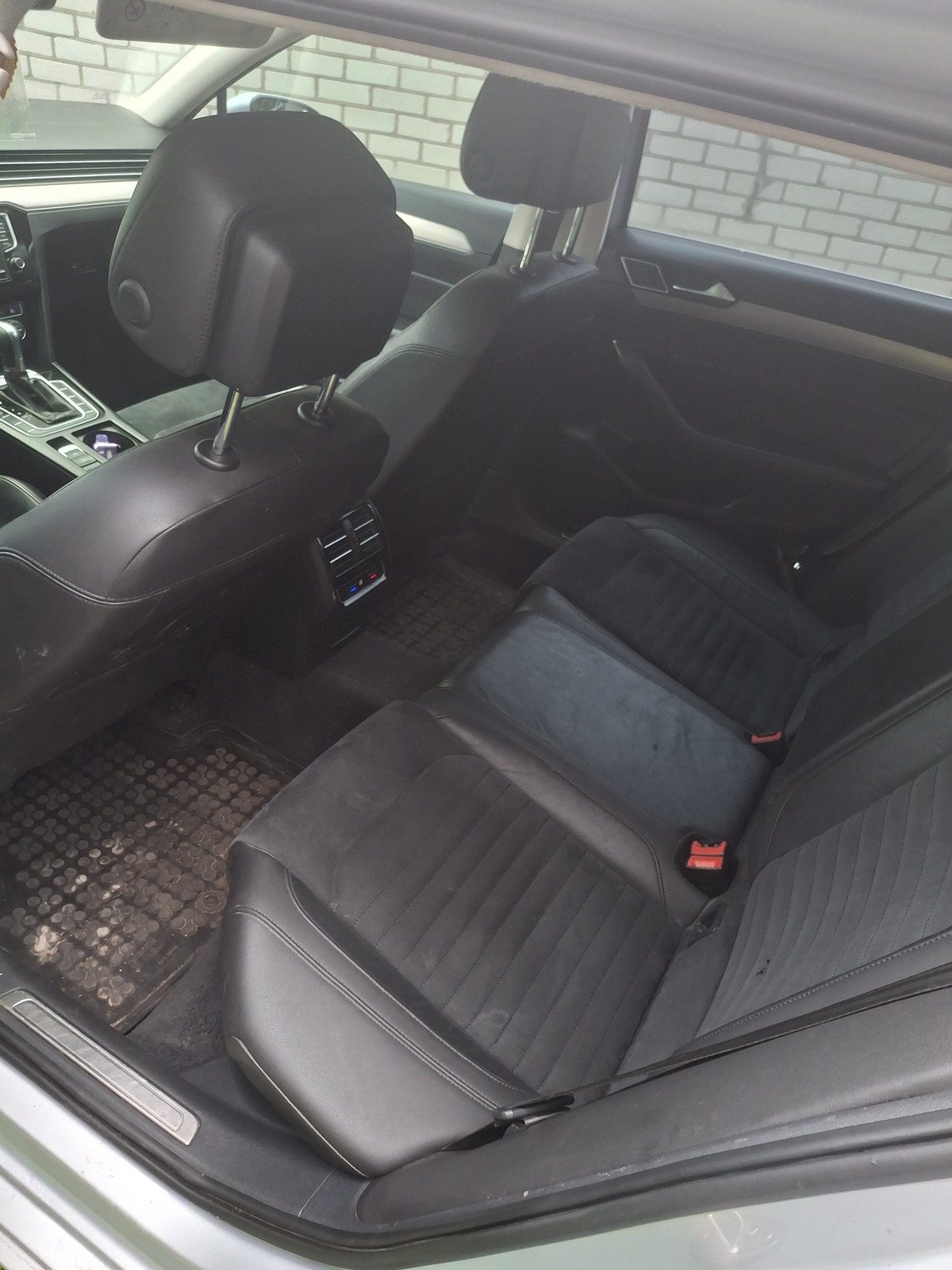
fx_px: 917
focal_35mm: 25
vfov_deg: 69.4
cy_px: 635
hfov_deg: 54.9
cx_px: 476
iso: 160
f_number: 1.8
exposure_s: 1/100
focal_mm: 4.69
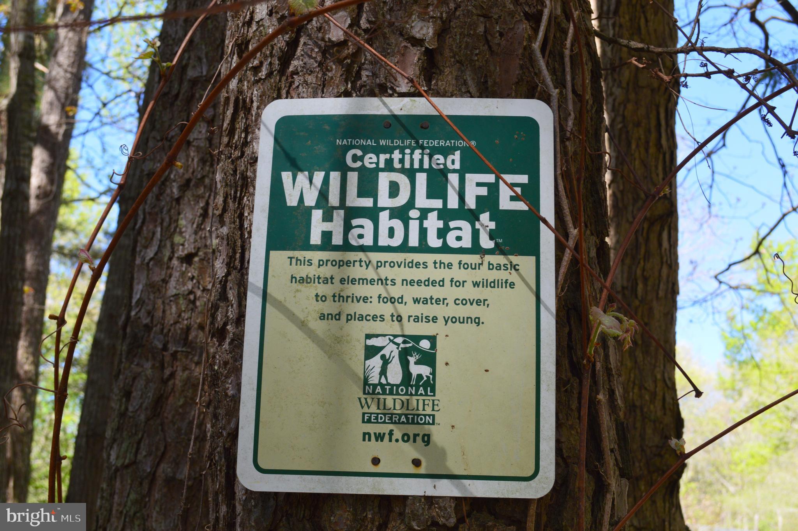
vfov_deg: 26.4
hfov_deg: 38.9
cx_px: 399
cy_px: 266
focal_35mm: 51
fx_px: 1129
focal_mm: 34
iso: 400
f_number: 9
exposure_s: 1/160
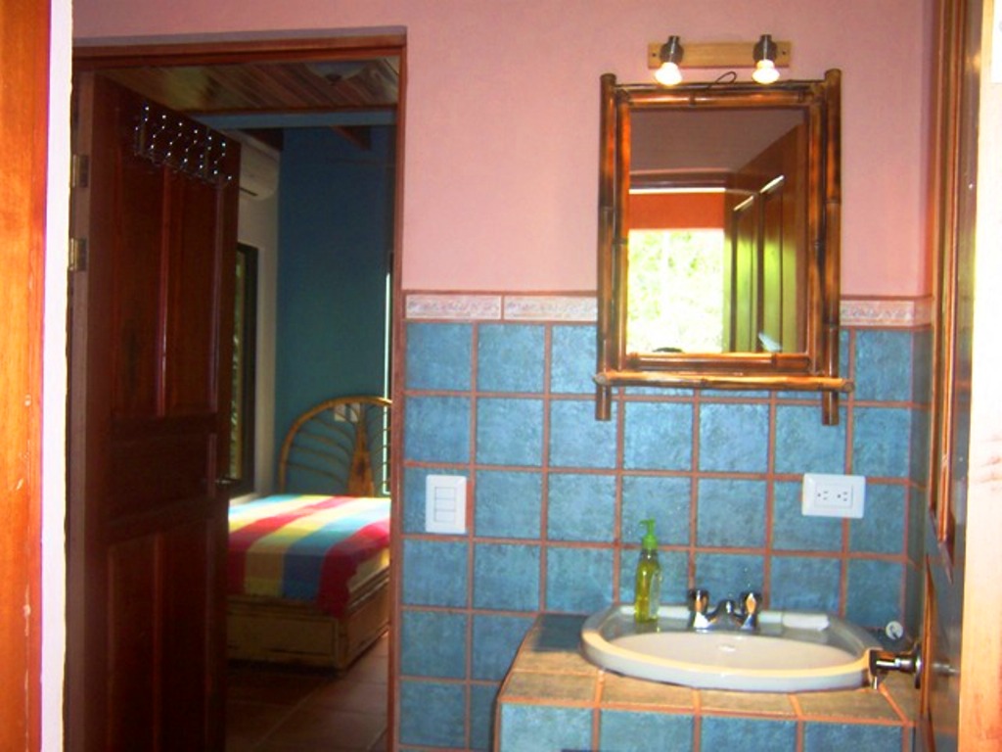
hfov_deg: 51.4
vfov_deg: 39.7
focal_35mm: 36
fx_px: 1042
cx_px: 501
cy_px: 376
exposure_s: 1/60
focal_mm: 5.6
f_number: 2.8
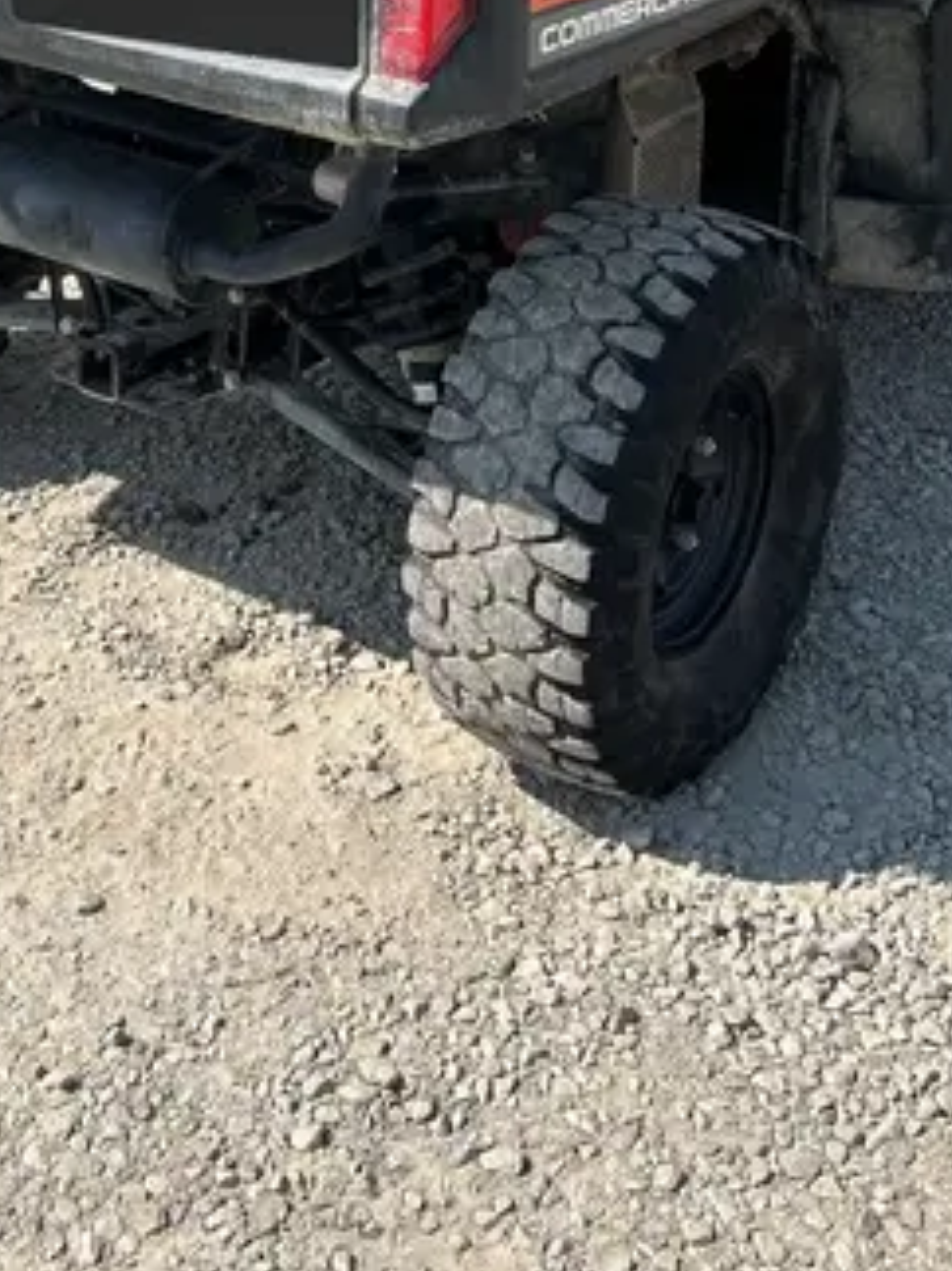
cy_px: 41
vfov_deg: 30.7
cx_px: 393
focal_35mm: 59
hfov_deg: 24.8
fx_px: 2165
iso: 50
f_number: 1.5
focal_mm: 5.7
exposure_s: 1/3571
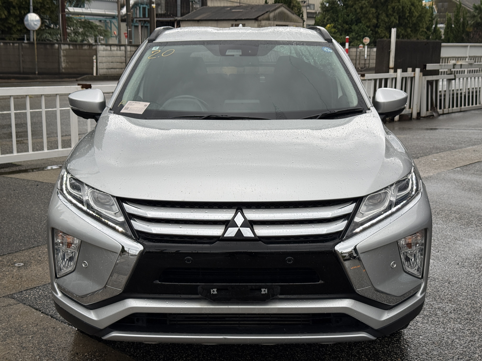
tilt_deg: -11.0
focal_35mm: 48
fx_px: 668
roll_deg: -1.0
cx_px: 241
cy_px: 180
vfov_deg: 30.3
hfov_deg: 39.7
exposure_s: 1/706
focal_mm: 6.76
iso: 64
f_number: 1.78
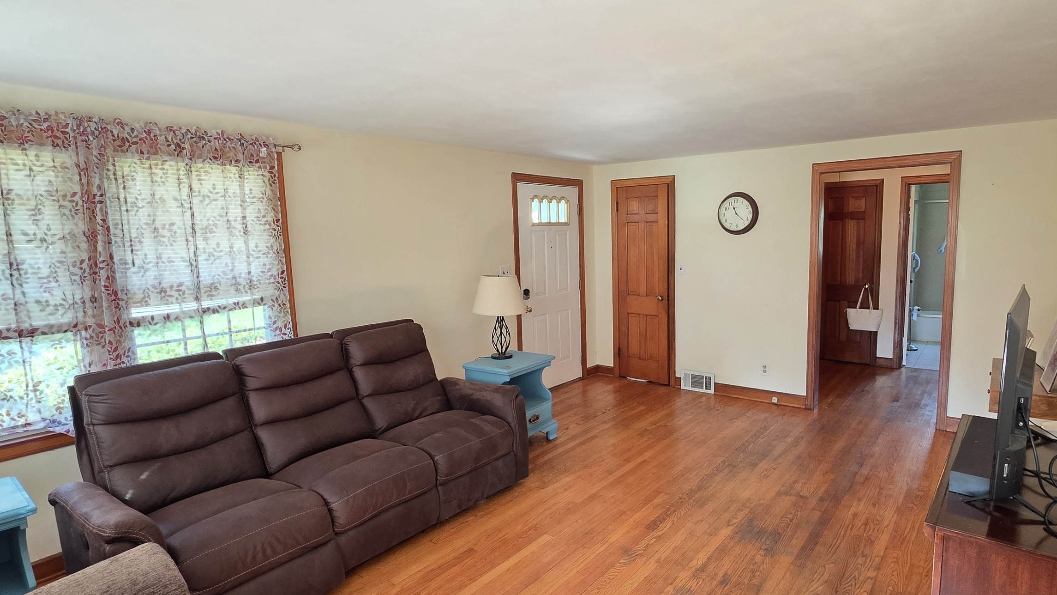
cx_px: 599
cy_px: 305
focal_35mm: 19
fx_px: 533
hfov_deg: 89.1
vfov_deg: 58.3
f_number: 1.9
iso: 250
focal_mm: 2.2
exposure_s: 1/60
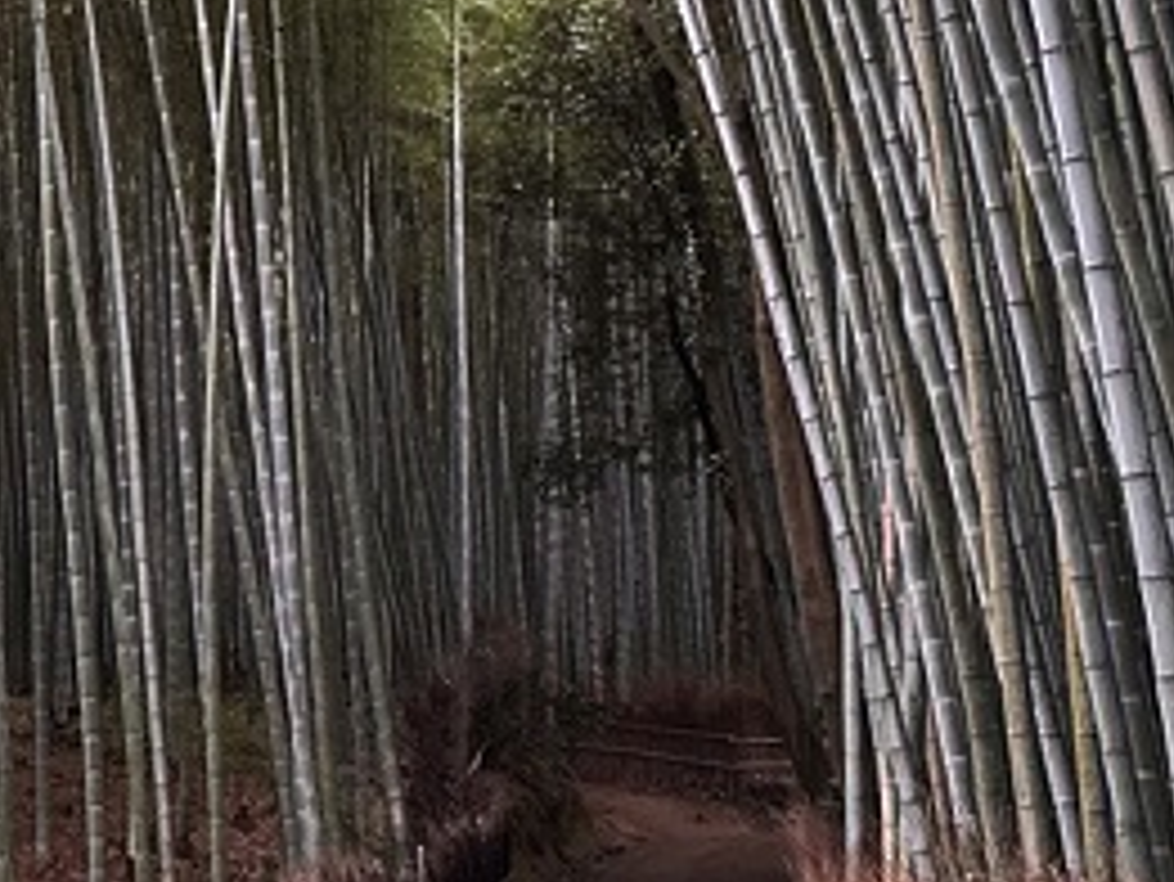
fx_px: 3189
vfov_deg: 15.5
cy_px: 54
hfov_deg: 19.8
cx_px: -171
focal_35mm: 94
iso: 320
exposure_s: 1/60
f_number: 1.78
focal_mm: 6.86
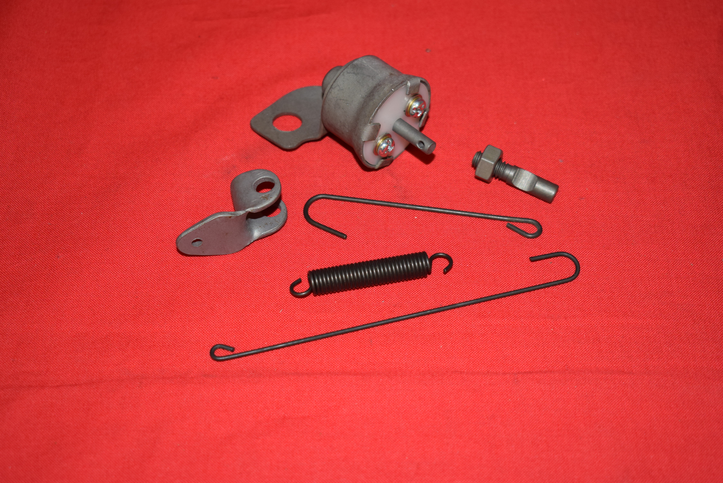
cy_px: 242
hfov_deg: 33.4
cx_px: 362
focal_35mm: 60
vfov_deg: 22.6
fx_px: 1205
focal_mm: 40
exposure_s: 1/125
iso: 640
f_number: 5
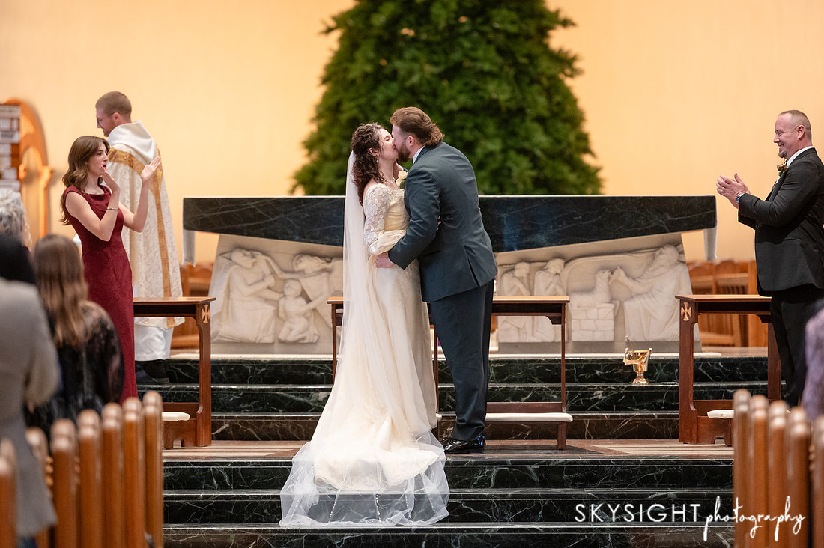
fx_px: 4246
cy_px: 274
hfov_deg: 11.1
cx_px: 412
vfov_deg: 7.4
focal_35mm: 186
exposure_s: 1/200
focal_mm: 185
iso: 3200
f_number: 3.2
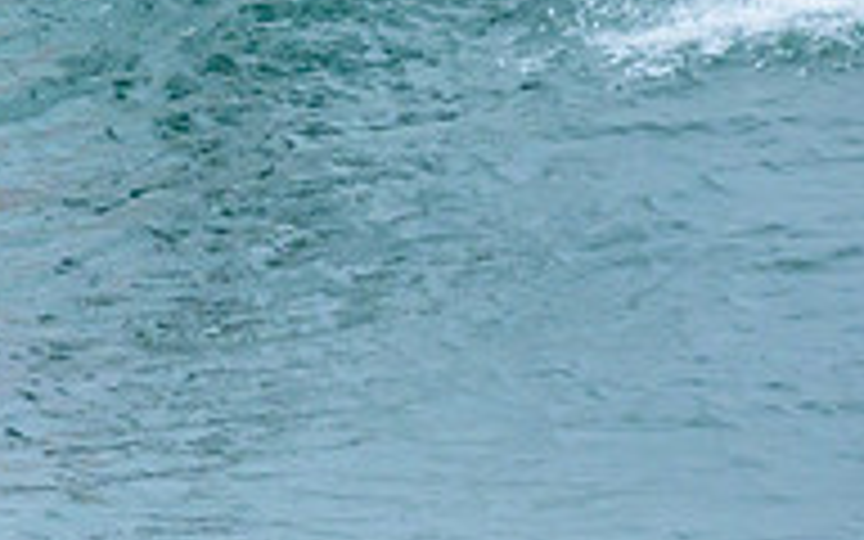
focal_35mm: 3379
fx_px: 79565
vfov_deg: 0.4
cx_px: -24
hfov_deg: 0.6
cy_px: -308
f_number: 6.3
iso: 1100
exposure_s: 1/2000
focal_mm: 800
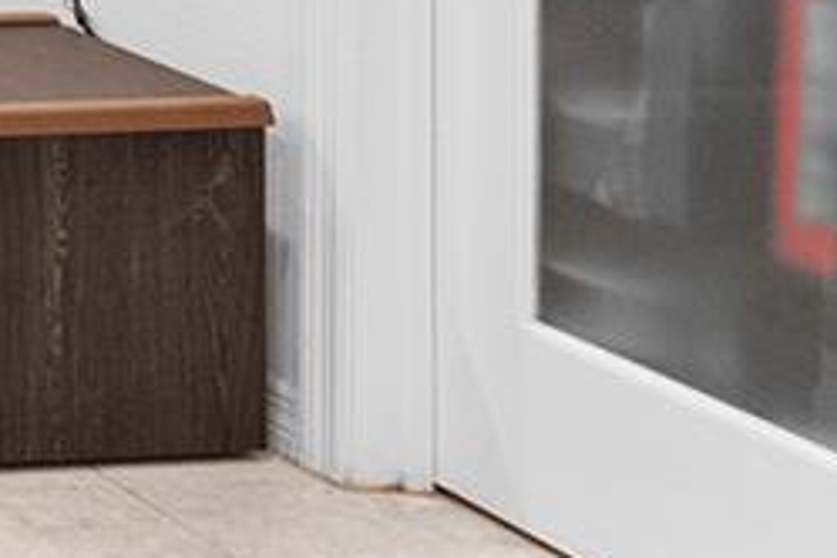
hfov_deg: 12.2
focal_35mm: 103
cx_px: -1513
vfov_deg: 11.5
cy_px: -672
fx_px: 2395
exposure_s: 1/6
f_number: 8
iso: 800
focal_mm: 16
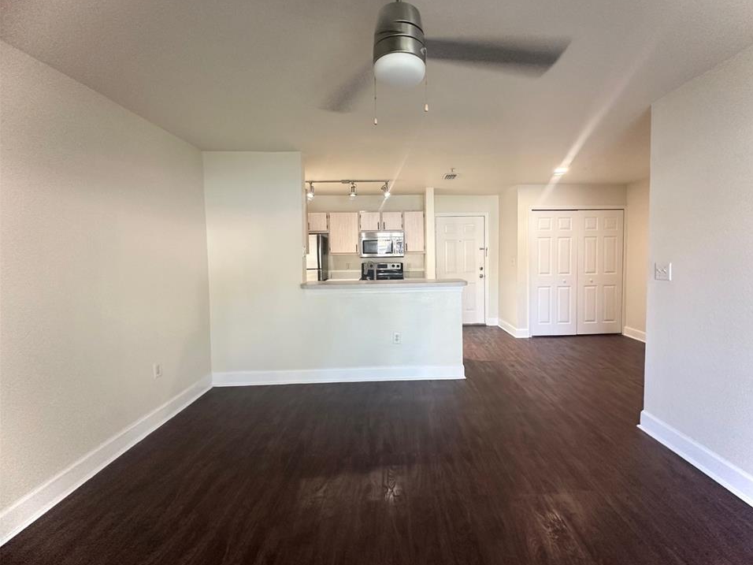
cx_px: 402
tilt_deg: -2.6
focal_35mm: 15
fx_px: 326
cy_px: 268
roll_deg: +0.9
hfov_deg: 98.0
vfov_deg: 81.7
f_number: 2.2
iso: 200
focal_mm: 2.22
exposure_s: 1/60
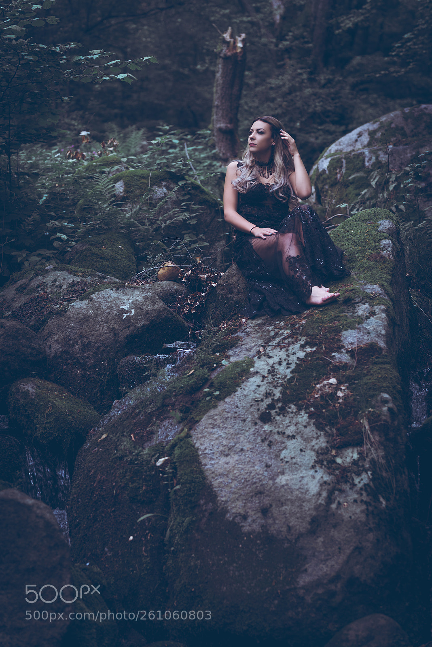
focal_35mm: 85
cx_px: 216
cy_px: 324
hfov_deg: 16.1
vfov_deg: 23.9
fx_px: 1529
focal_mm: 85
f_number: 2.8
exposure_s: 1/250
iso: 320
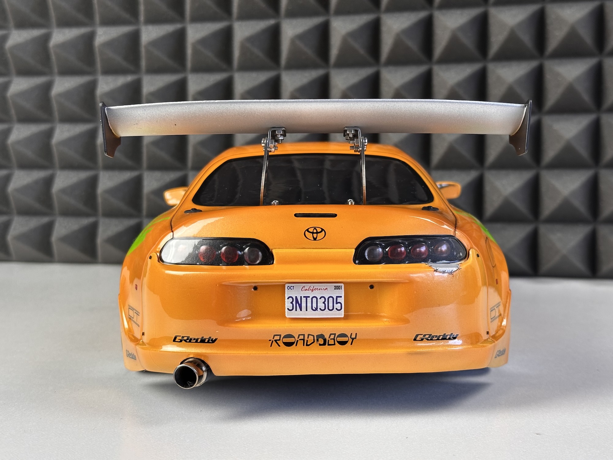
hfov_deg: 39.7
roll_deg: +0.1
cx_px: 306
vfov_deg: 30.3
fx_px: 850
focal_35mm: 48
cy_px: 230
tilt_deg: -5.5
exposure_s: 1/100
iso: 80
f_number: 1.78
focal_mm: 6.86
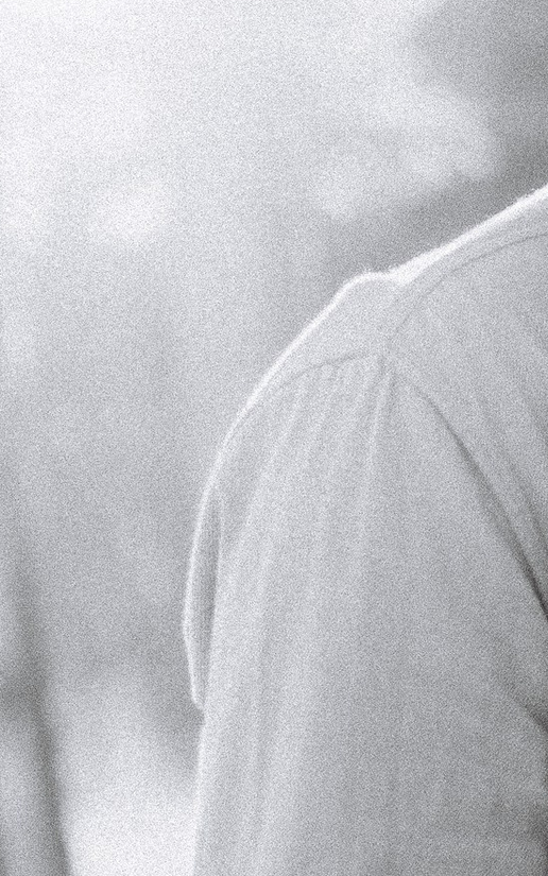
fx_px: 3965
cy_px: 734
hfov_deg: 7.5
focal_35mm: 166
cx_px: 1249
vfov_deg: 12.5
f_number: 1.4
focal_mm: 35
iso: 250
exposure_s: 1/2500
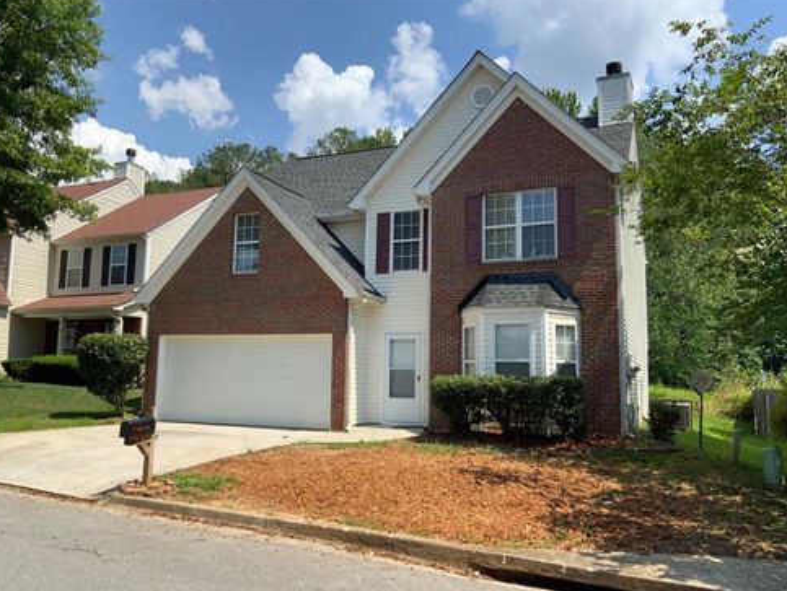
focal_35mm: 30
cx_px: 388
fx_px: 683
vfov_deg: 46.9
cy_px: 297
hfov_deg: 59.9
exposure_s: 1/1984
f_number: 1.8
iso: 20
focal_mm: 3
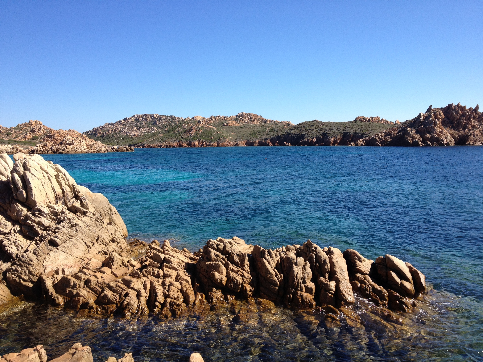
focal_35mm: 35
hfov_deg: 52.6
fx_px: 488
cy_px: 181
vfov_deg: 40.7
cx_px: 242
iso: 64
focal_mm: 4.28
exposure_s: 1/1284
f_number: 2.4
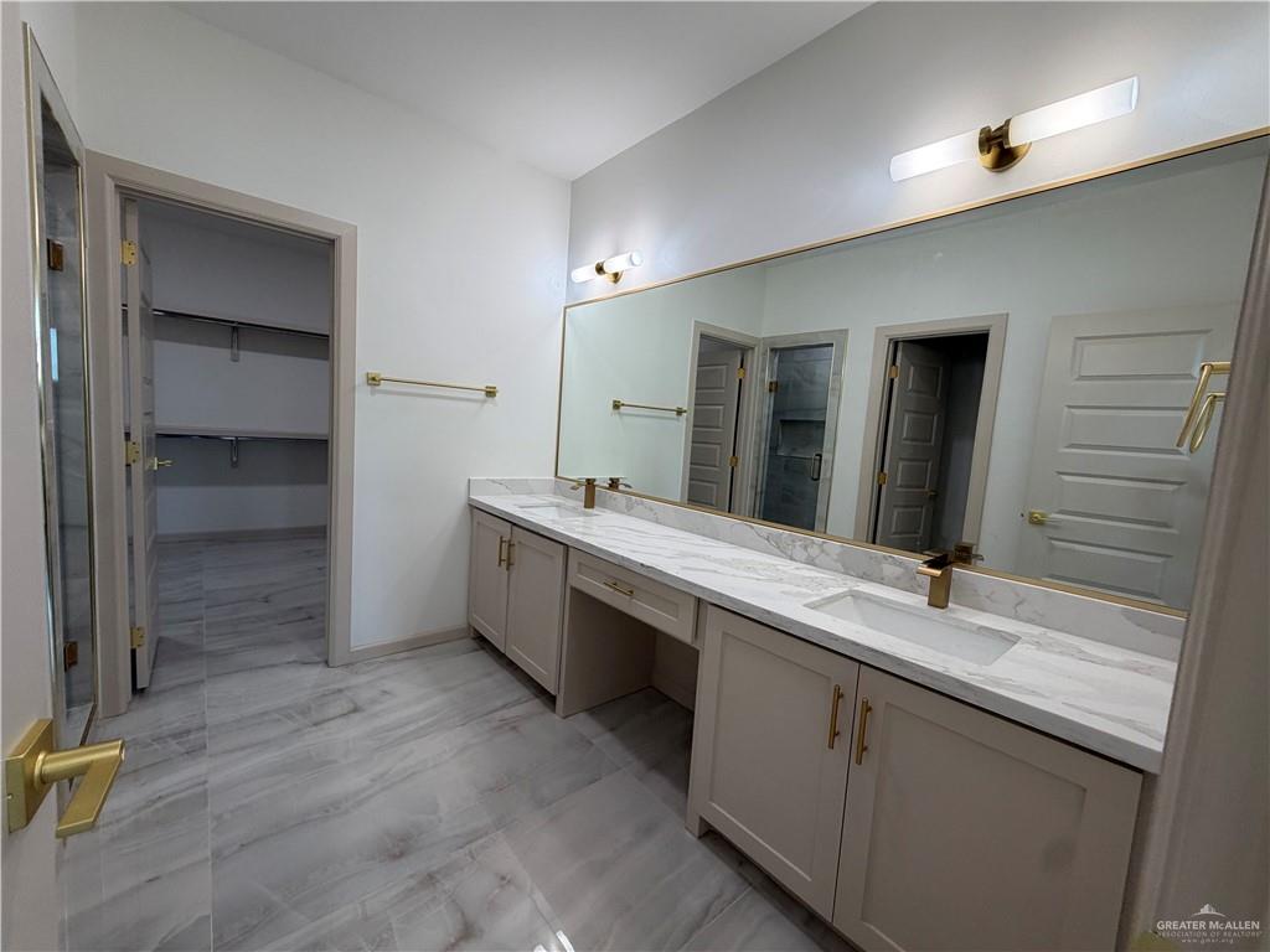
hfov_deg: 102.1
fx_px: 514
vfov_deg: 85.7
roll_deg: -3.3
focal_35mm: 14
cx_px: 635
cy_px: 476
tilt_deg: -5.8
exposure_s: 1/120
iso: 125
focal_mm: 2.22
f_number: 2.2
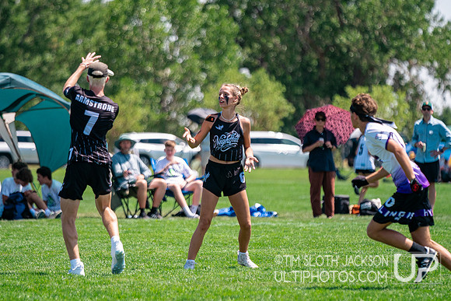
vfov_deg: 4.6
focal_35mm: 297
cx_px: 195
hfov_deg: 6.9
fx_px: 3724
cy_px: 169
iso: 640
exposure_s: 1/6400
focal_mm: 200
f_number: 2.8
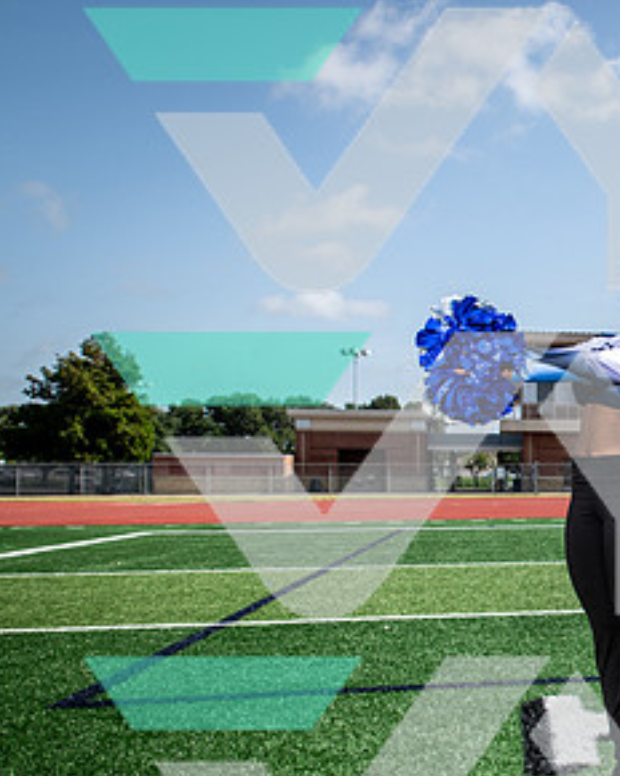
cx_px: 772
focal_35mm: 45
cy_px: 475
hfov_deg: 28.4
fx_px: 1032
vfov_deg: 40.9
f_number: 7.1
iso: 125
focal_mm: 24
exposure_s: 1/400
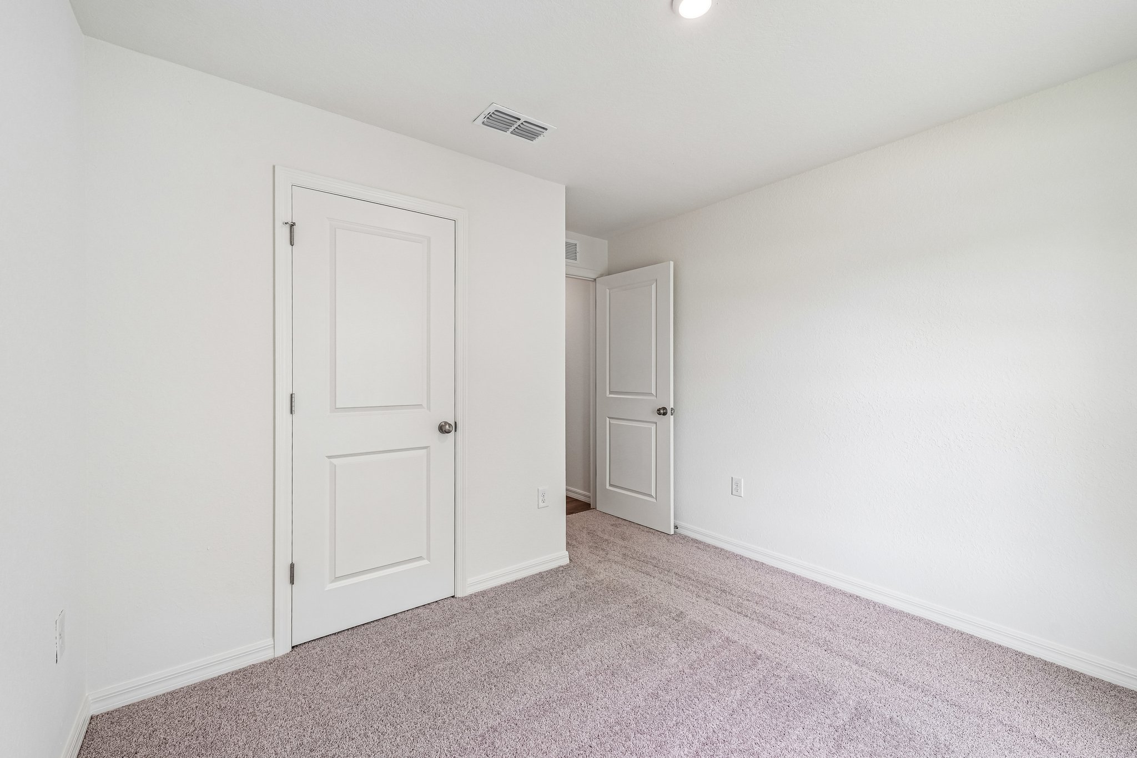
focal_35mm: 14
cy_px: 379
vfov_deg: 81.2
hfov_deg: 104.3
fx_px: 442
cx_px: 568
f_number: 8
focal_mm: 14
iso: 400
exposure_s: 1/30
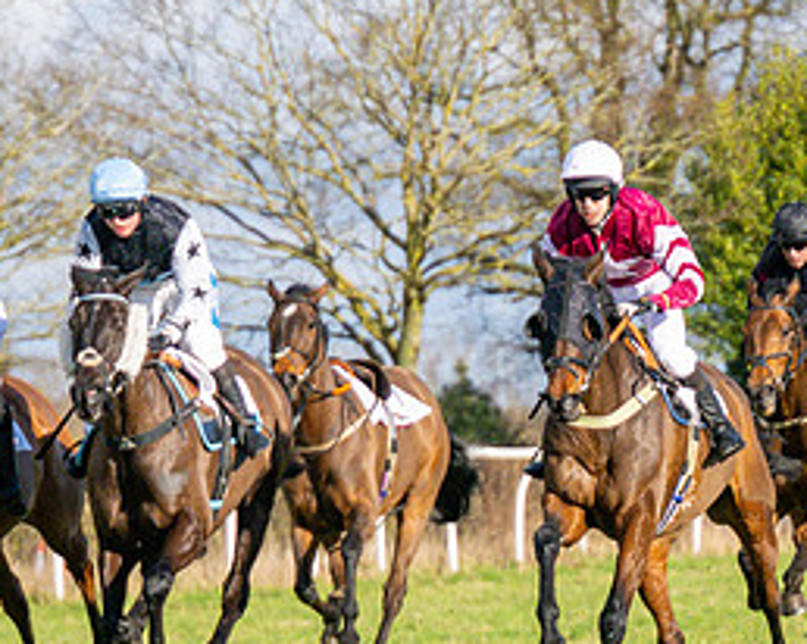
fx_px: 10525
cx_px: 305
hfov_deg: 4.4
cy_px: 306
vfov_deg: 3.5
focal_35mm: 441
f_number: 4
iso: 400
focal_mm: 115
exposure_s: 1/5000
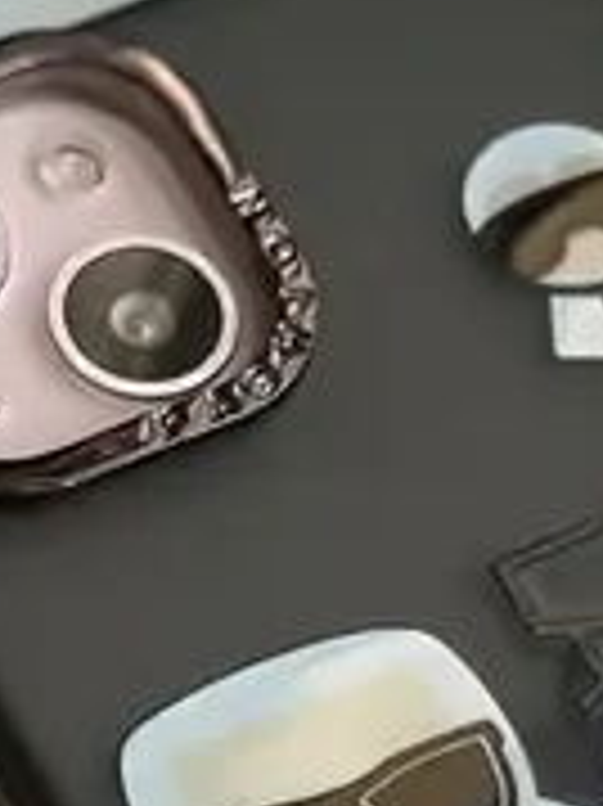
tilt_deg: -60.6
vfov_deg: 8.1
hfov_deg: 6.1
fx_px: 5627
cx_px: -20
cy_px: 946
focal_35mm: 242
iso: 80
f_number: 1.78
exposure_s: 1/1395
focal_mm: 6.86
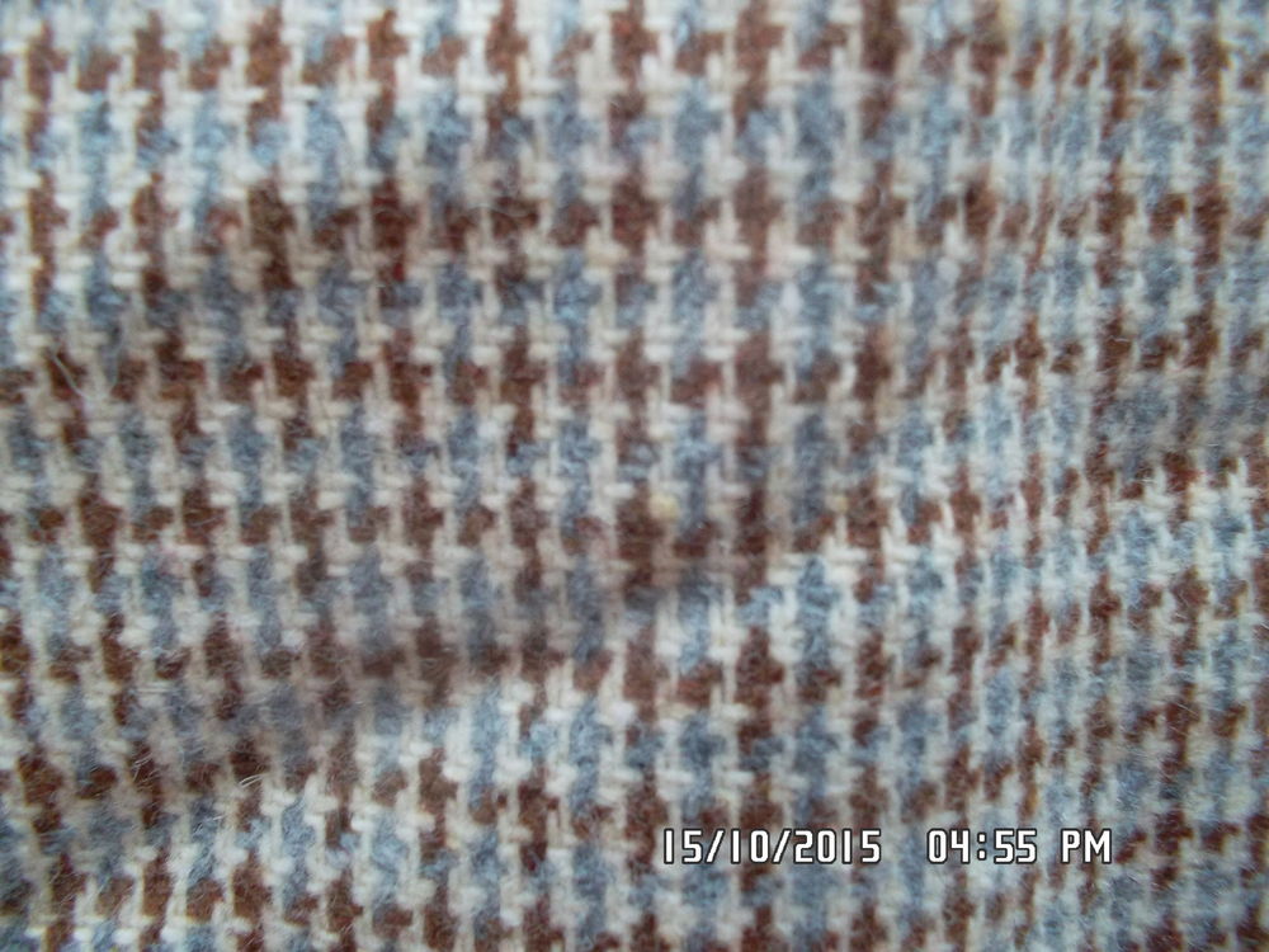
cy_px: 476
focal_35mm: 28
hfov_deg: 63.4
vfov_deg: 49.7
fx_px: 1026
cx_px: 634
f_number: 3.3
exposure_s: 1/20
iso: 200
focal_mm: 4.1
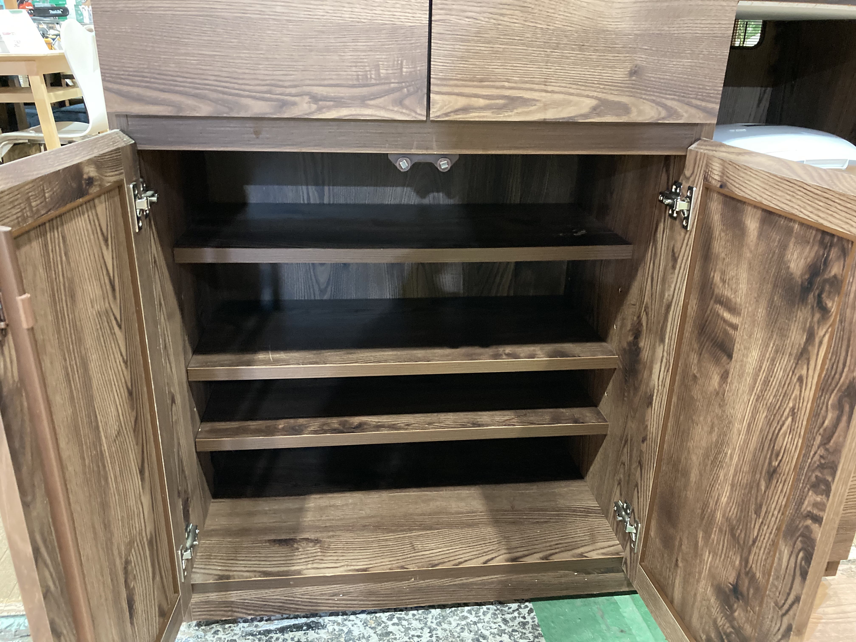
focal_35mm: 28
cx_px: 428
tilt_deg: -21.7
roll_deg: -1.7
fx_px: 692
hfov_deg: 63.4
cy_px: 321
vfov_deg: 49.7
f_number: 1.8
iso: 640
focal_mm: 3.99
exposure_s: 1/25
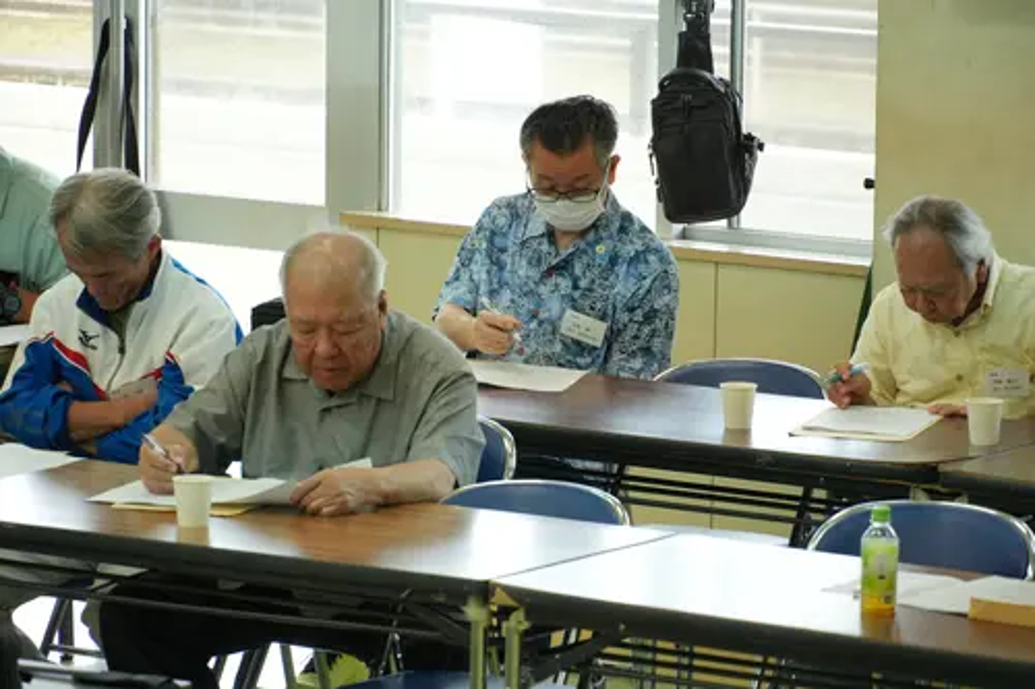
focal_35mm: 202
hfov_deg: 10.2
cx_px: 518
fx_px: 5820
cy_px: 344
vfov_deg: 6.8
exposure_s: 1/250
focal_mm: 135
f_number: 5.6
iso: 2500
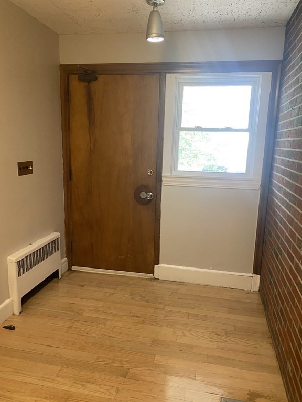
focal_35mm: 26
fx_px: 302
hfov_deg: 53.1
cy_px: 201
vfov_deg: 67.3
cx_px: 151
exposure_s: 1/60
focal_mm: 4.25
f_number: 1.8
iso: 250
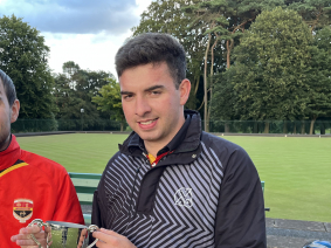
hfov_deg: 38.1
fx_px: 468
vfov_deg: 28.8
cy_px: 209
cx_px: 92
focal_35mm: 49
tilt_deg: -10.6
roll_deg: -0.5
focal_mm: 5.1
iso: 64
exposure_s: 1/122
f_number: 1.6
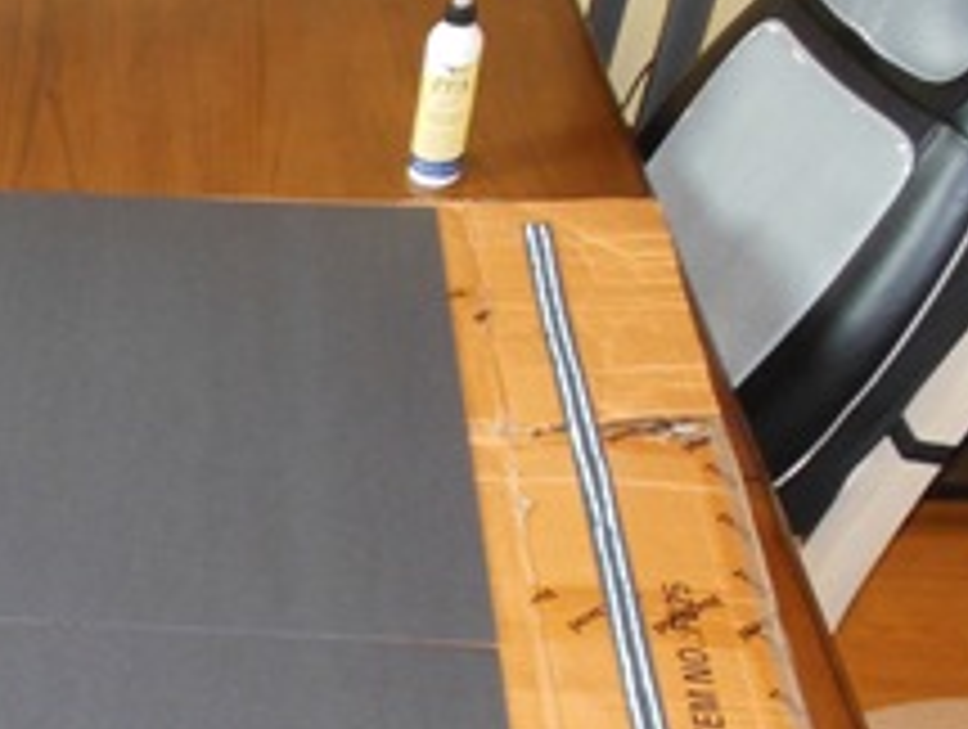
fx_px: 1457
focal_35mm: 52
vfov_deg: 27.0
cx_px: 23
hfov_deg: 33.9
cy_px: 675
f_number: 3.2
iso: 320
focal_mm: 4.5
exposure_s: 1/25
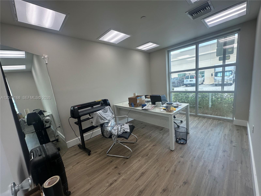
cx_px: 130
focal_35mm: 14
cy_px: 98
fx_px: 106
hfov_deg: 102.1
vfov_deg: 85.7
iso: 80
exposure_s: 1/120
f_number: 2.2
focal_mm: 2.22
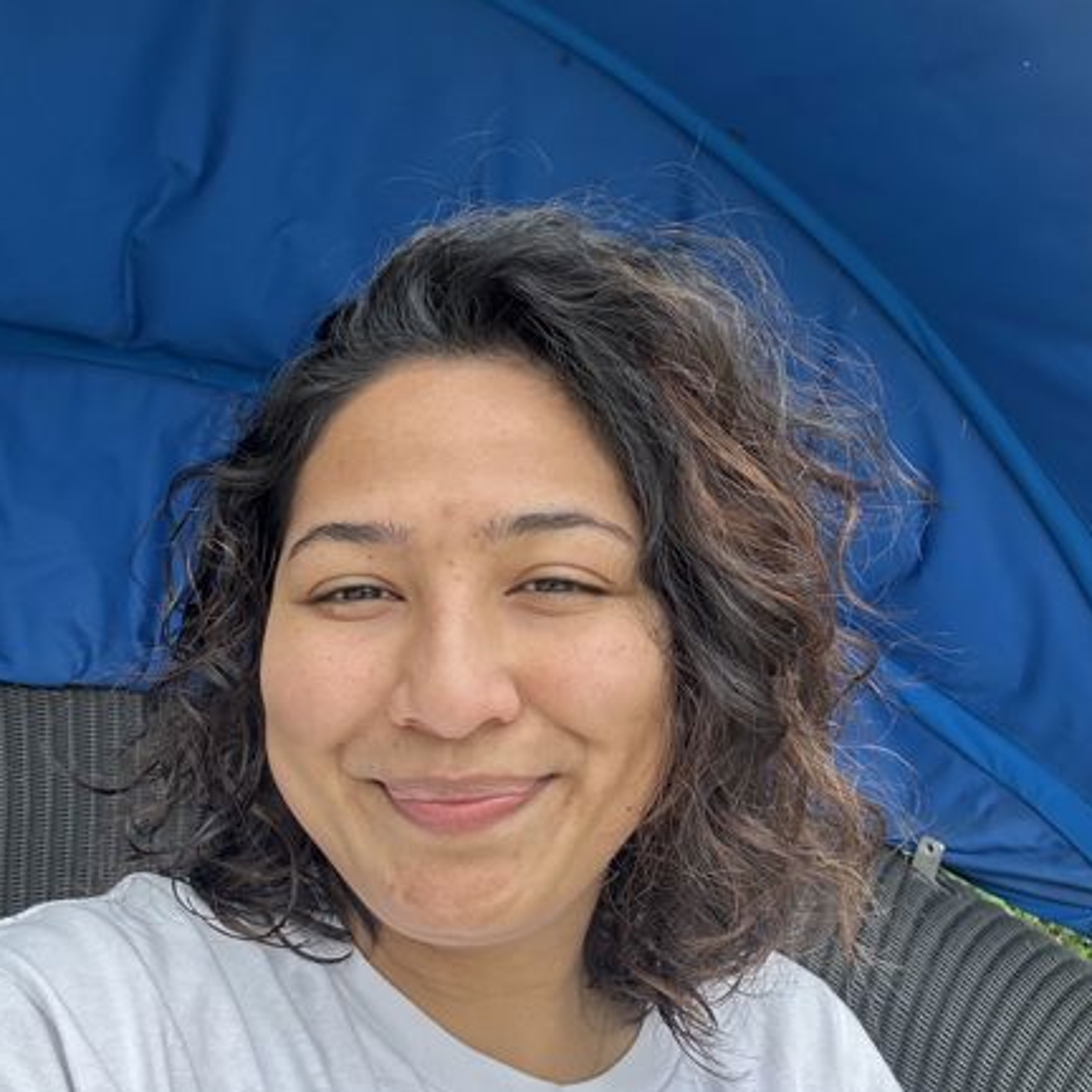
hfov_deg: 46.0
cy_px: 616
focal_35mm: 36
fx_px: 1285
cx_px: 543
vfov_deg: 45.9
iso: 25
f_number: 1.9
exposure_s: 1/218
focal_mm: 2.69
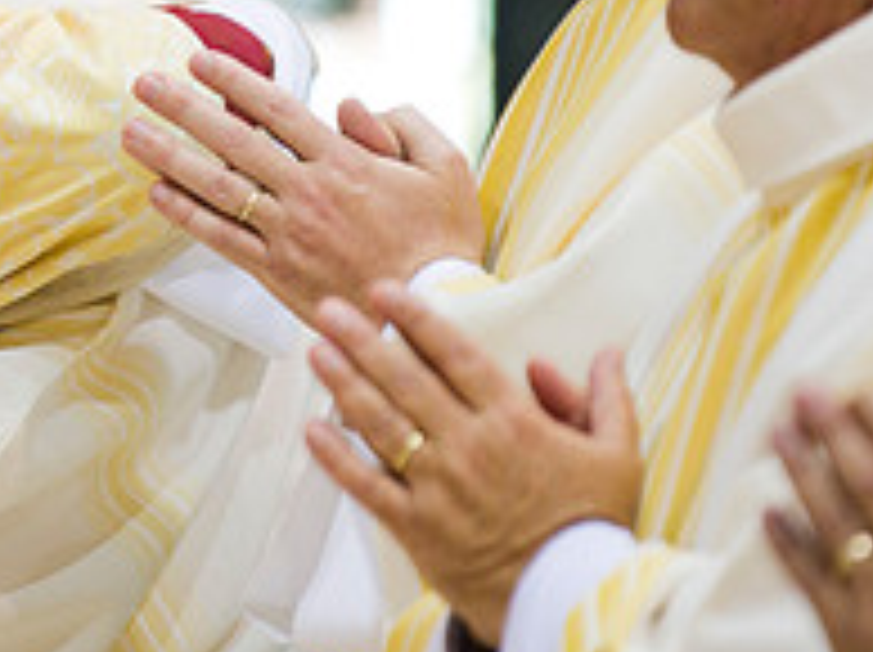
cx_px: -9
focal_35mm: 575
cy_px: -76
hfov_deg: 3.4
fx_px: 14483
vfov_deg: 2.6
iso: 2000
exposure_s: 1/100
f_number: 2.8
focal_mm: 200
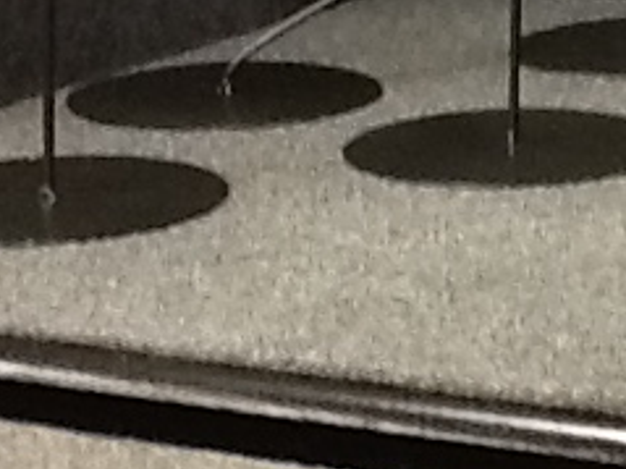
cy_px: -107
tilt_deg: -5.9
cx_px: 904
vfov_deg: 8.3
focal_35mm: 177
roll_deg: +2.3
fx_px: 3199
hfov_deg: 10.8
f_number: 2.4
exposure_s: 1/30
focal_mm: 2.03
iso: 80
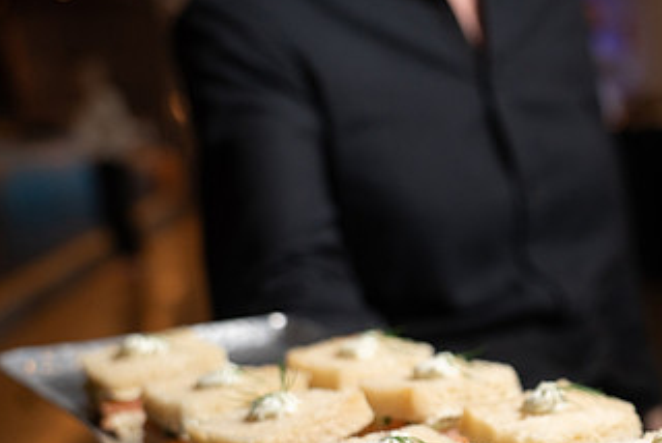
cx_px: 583
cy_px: 341
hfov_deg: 32.9
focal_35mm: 58
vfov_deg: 23.2
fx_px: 1067
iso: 1250
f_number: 4
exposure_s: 1/125
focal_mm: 32
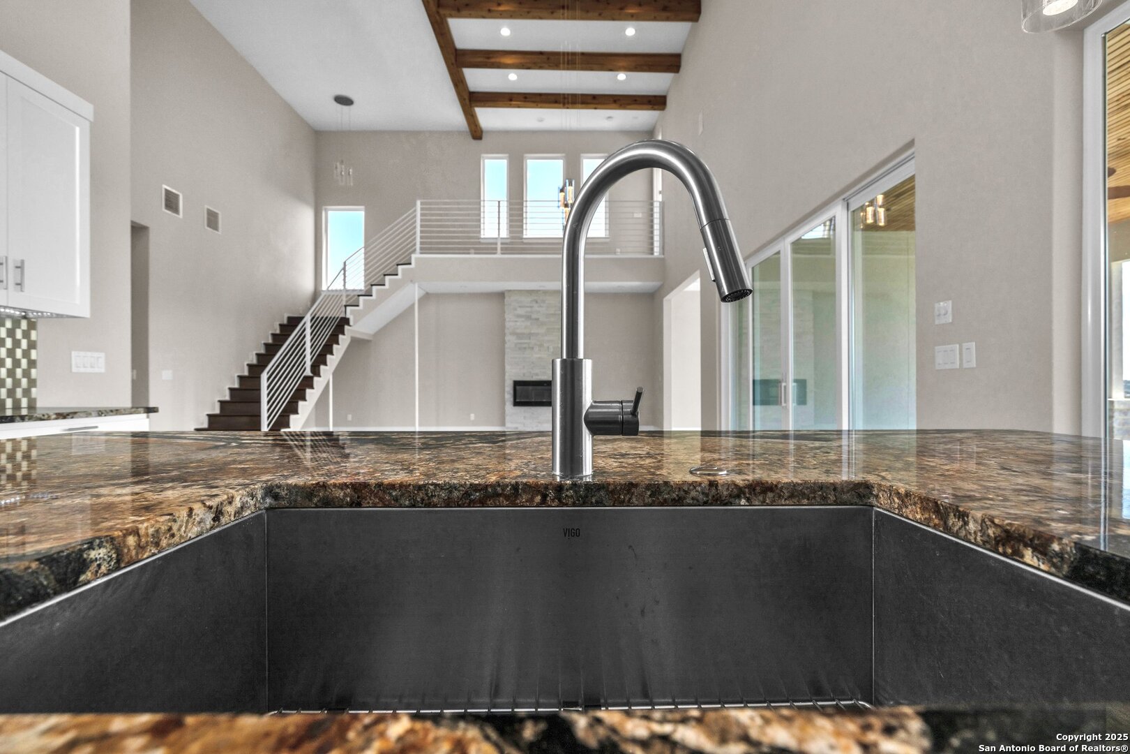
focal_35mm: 16
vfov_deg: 73.7
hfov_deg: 96.7
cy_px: 377
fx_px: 502
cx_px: 565
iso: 320
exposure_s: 1/200
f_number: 6.3
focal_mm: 16
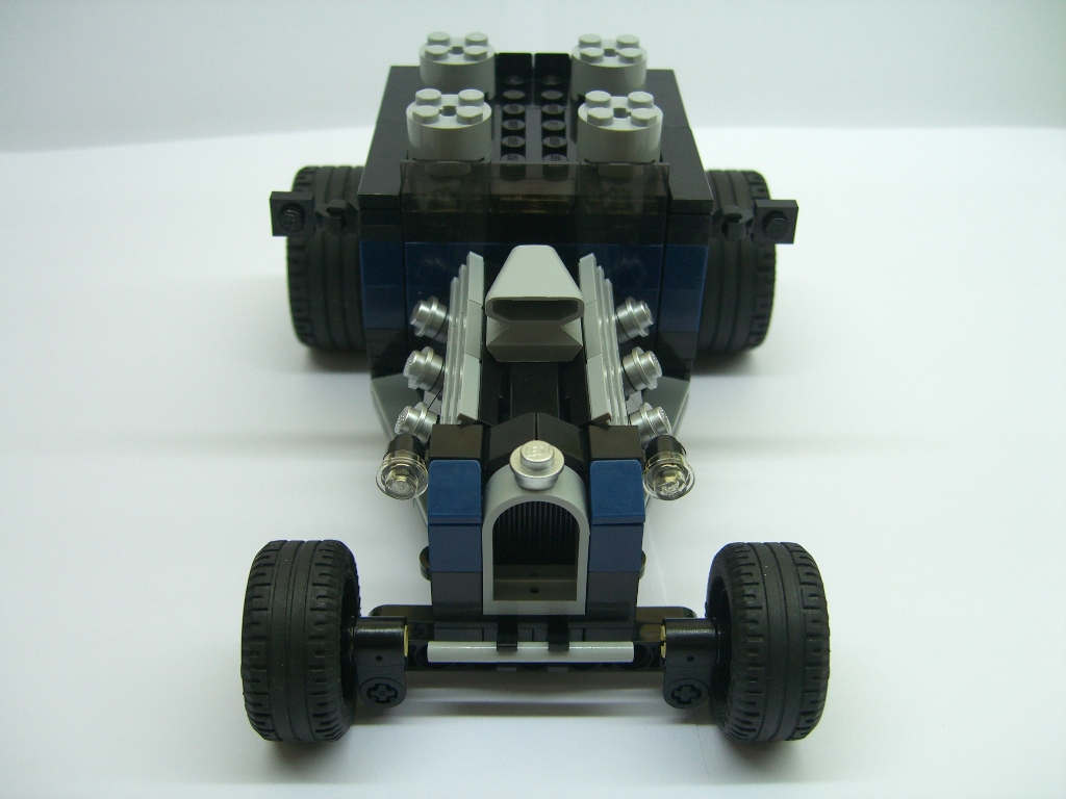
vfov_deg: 37.7
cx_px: 533
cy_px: 400
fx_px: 1170
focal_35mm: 38
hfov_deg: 49.0
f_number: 2.8
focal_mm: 7.9
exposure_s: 1/80
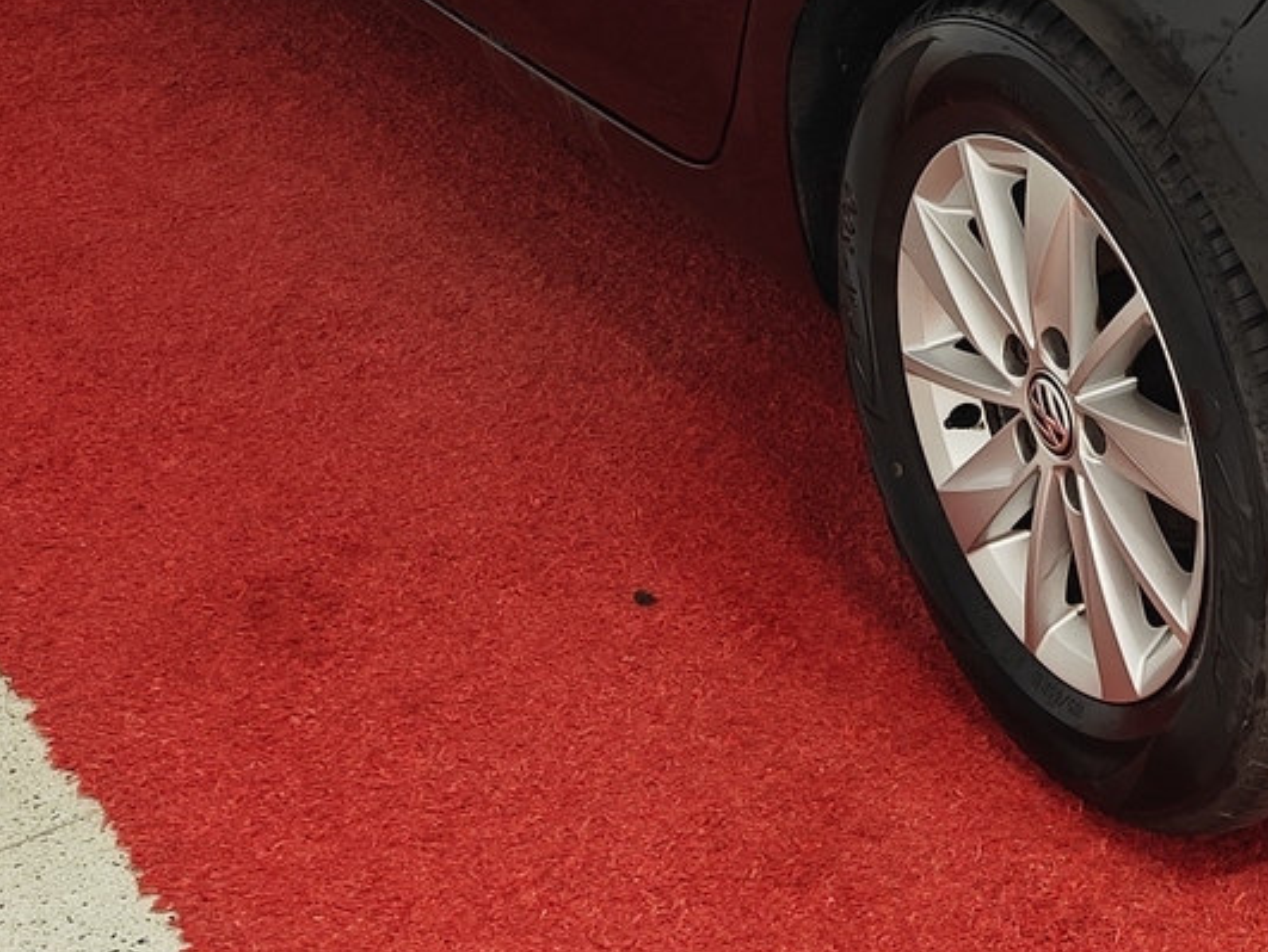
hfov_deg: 21.7
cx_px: 1488
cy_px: -174
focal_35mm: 84
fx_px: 3079
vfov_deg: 16.9
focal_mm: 5.59
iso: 80
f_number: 1.8
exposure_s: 1/50
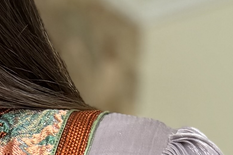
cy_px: 788
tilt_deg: -8.7
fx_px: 1178
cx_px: -238
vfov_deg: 5.5
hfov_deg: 10.4
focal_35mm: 182
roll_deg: -3.1
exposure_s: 1/184
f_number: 1.78
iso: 64
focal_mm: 6.76
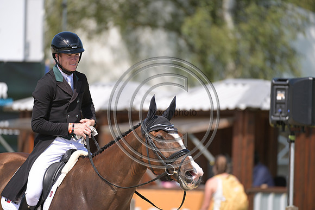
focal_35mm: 400
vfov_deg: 3.4
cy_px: 105
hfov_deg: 5.2
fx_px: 3501
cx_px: 158
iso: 280
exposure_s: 1/1250
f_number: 5
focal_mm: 400
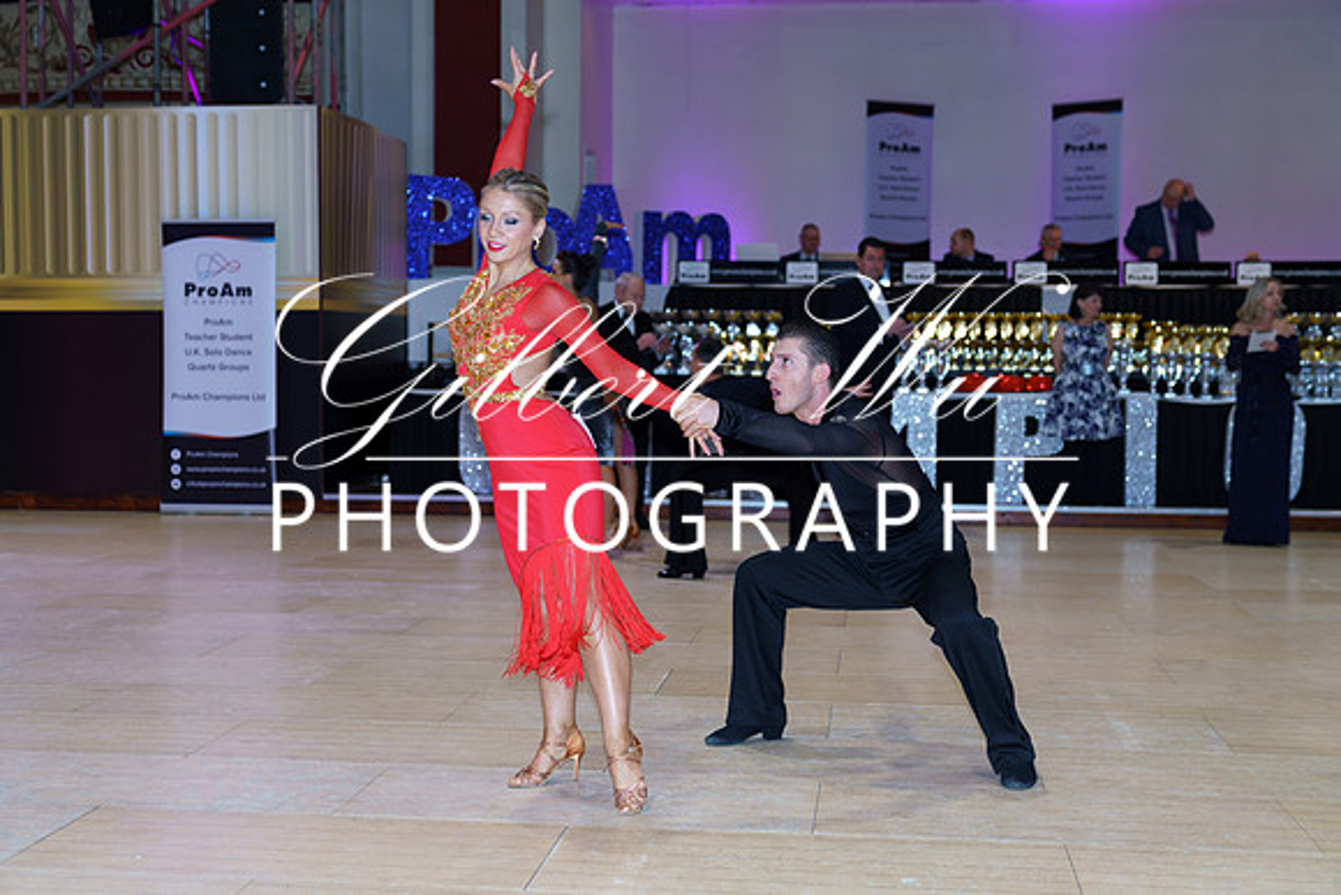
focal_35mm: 50
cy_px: 448
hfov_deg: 39.6
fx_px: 1863
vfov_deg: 27.0
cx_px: 670
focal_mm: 50
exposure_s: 1/200
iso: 400
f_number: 2.8
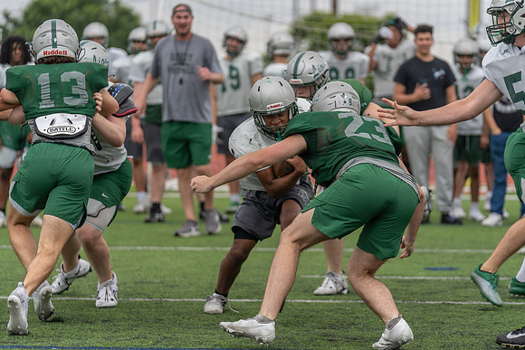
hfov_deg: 12.4
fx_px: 2407
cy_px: 175
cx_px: 262
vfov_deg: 8.3
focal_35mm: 165
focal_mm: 165
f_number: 3.5
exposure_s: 1/1250
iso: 200
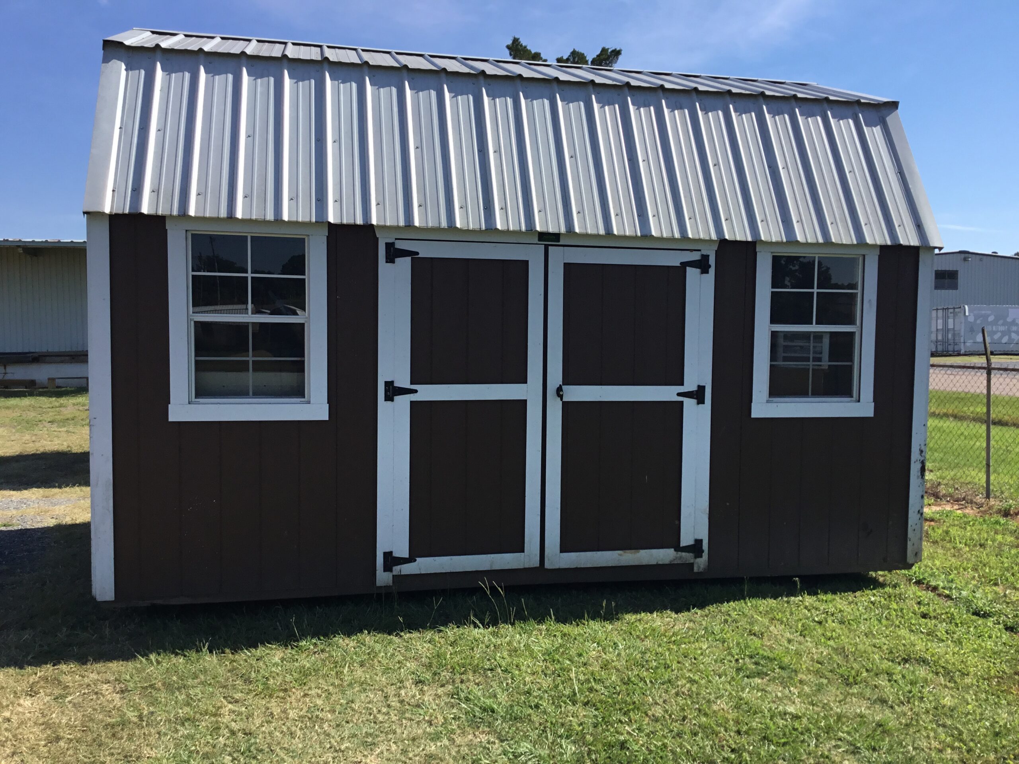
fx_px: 913
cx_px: 510
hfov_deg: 58.4
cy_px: 382
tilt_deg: -3.8
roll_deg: +0.8
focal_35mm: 31
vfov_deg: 45.4
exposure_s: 1/1116
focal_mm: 3.3
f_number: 2.4
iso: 25
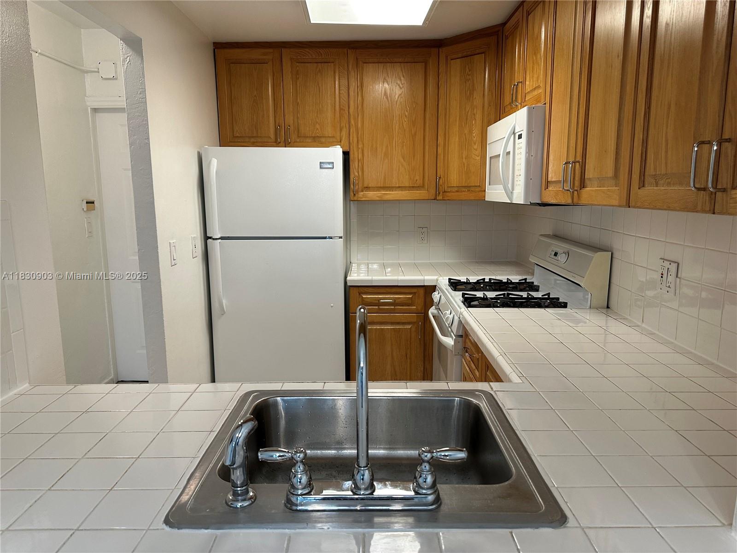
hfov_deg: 71.6
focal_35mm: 24
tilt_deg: -9.3
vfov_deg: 56.8
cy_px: 276
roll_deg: +0.2
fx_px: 511
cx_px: 368
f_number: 1.78
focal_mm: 6.86
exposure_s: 1/120
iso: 160
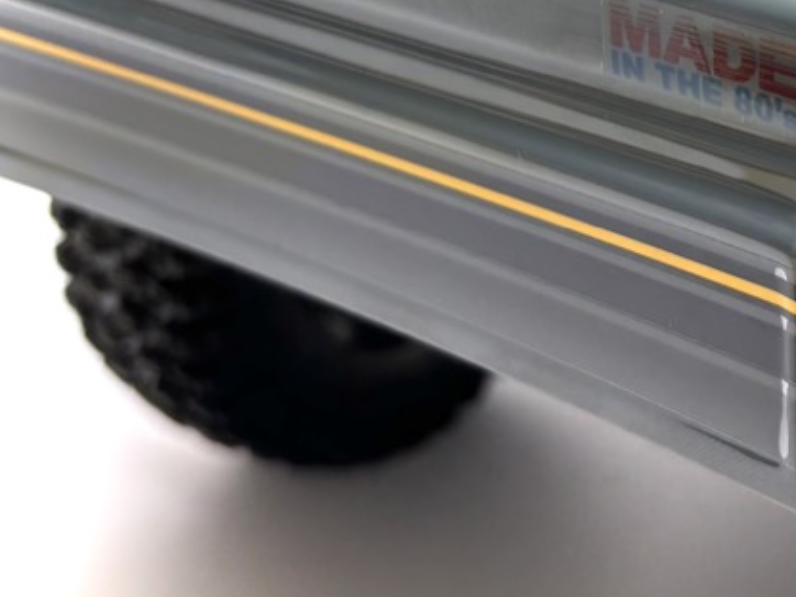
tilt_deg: -20.8
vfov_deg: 28.7
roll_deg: +0.0
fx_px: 1150
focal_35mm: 50
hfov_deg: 35.5
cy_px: 151
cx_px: 744
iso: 80
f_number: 1.6
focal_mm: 5.96
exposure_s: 1/50
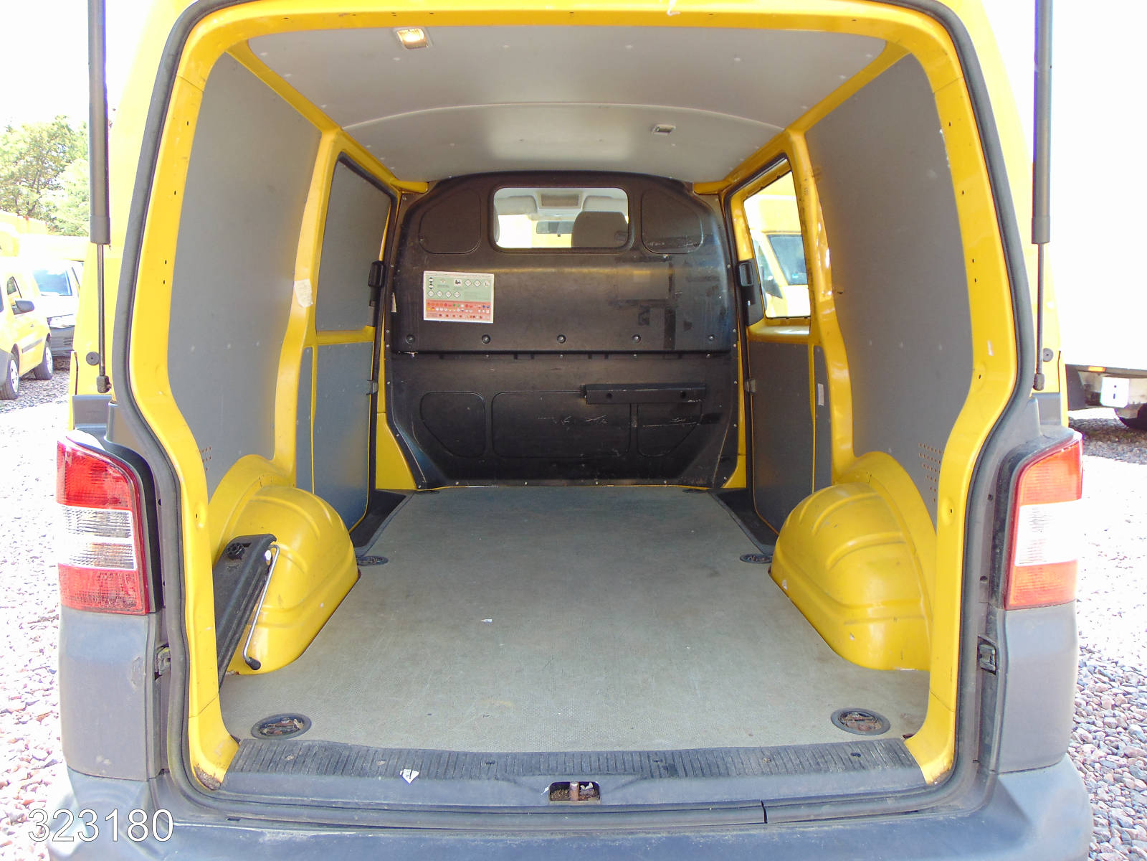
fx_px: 828
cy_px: 430
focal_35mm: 25
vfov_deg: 54.9
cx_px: 574
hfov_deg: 69.4
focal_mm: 4.5
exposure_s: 1/100
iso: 80
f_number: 3
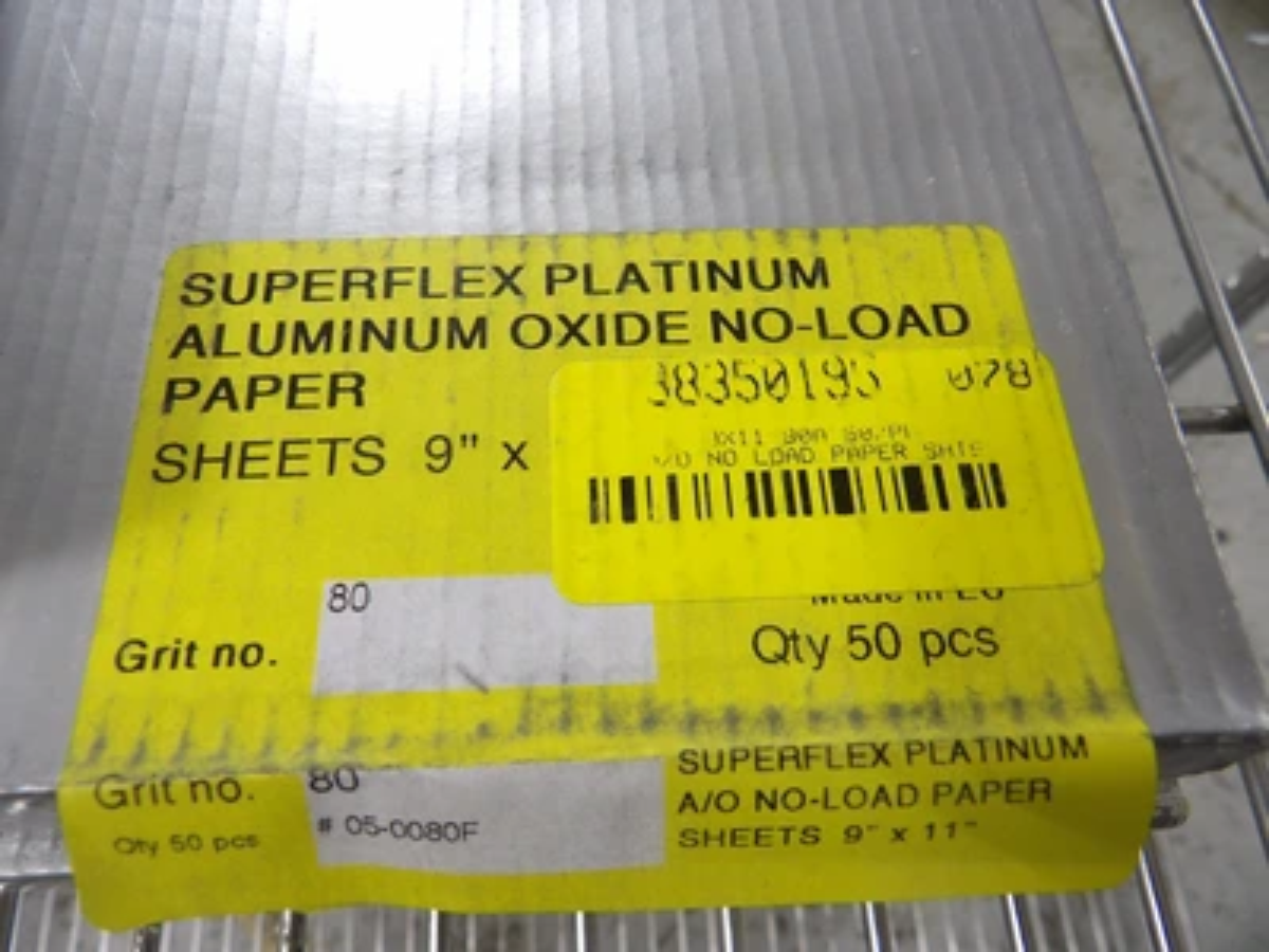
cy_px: 476
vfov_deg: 56.8
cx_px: 634
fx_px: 880
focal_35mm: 24
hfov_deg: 71.6
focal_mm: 4.3
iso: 108
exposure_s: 1/33
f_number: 3.2
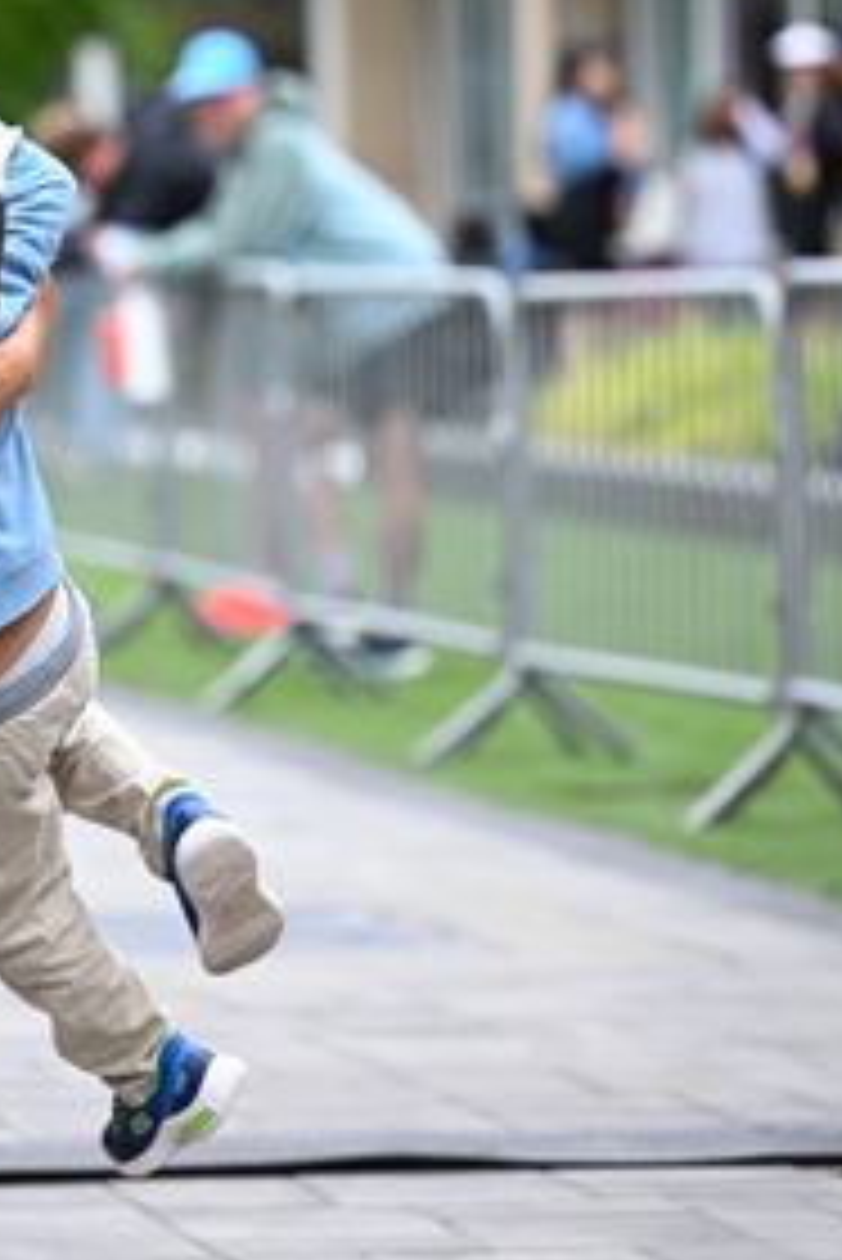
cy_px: 279
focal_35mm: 236
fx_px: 8269
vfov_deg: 8.7
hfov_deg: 5.8
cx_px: 34
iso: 640
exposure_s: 1/1600
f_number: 2.8
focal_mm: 120
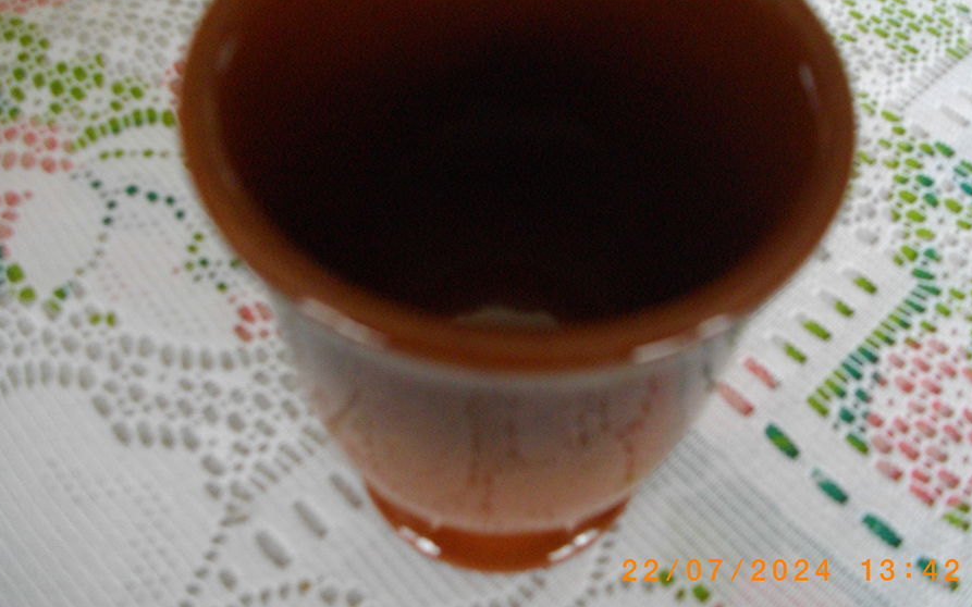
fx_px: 1007
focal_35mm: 38
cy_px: 250
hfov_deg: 51.5
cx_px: 527
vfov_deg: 33.5
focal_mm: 5.7
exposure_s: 1/50
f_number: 2.9
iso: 291
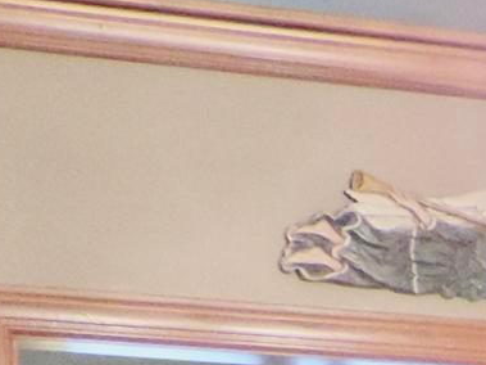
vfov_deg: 6.8
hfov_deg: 9.3
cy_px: 1225
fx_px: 2667
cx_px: 1169
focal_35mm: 190
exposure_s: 1/15
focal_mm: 4.3
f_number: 3
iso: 400
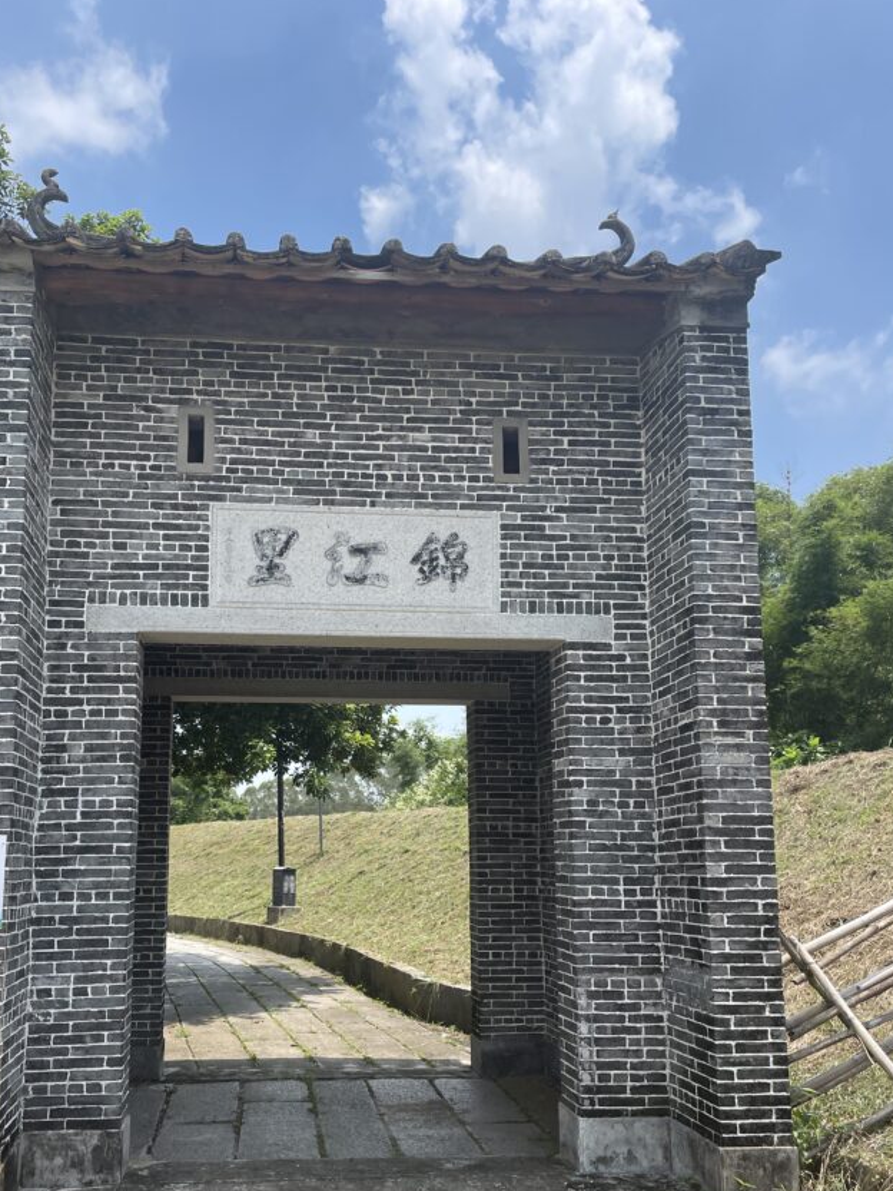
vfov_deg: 56.5
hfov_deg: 43.9
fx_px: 1101
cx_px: 356
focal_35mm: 32
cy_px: 700
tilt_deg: +12.6
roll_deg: +1.0
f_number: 1.6
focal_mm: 4.2
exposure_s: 1/2212
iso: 32
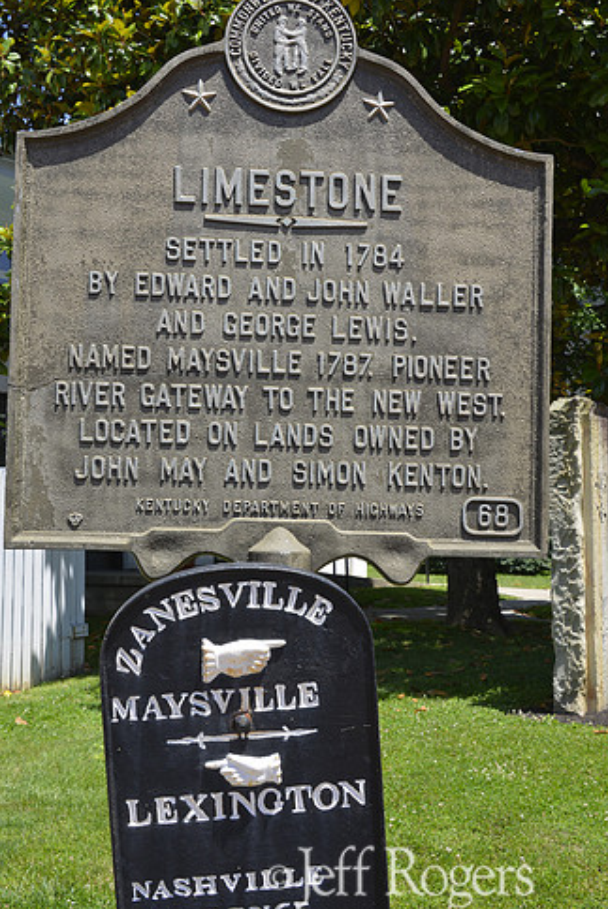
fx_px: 1213
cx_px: 272
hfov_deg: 28.1
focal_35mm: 48
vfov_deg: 41.1
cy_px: 459
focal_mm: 40
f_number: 14
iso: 100
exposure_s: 1/40
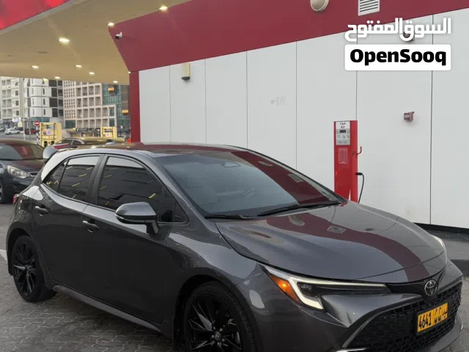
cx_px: 234
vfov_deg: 56.8
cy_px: 176
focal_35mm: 24
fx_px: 325
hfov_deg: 71.6
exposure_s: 1/50
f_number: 1.78
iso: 125
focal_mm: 6.76
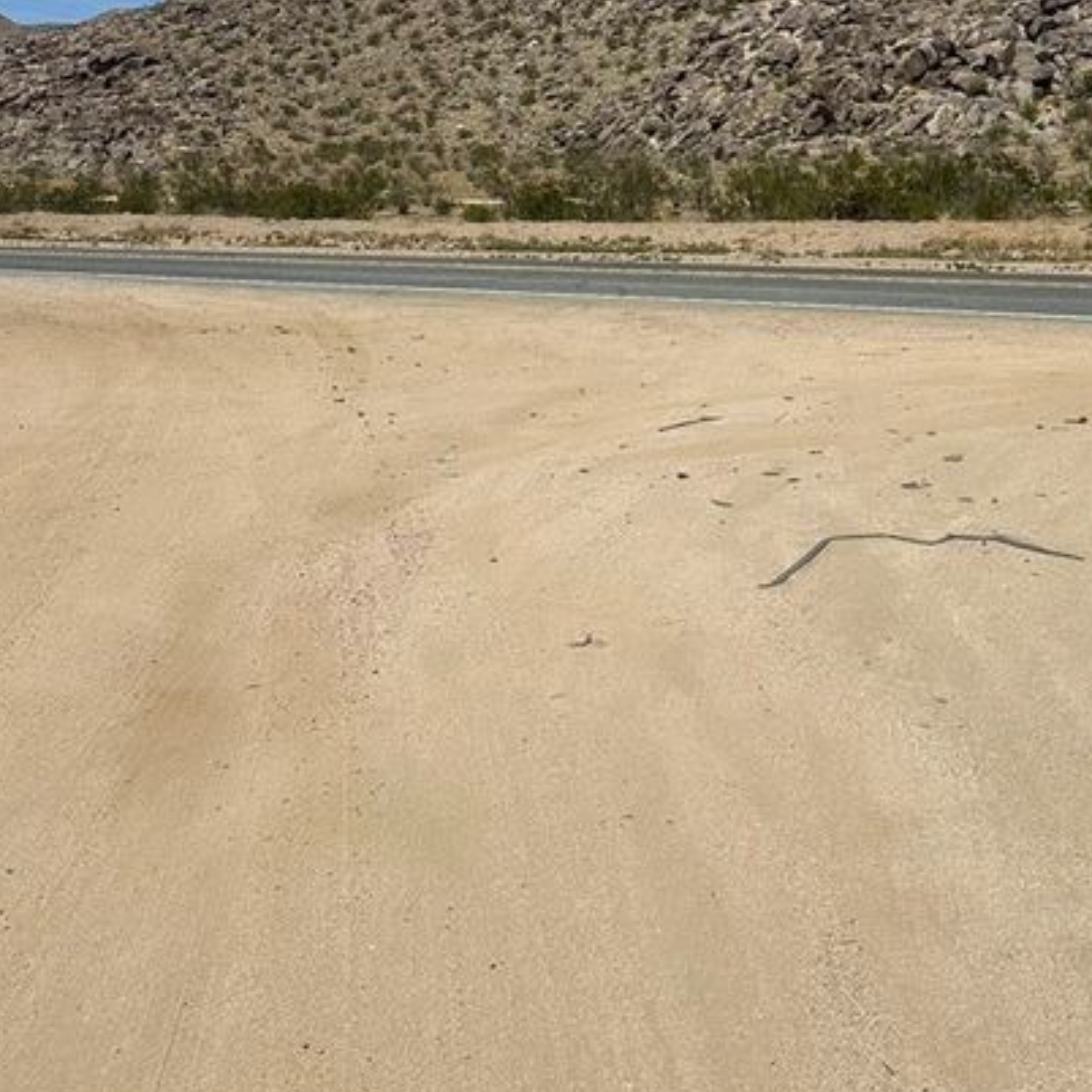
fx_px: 1606
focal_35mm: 45
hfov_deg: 37.4
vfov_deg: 36.5
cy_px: 243
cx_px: 641
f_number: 1.78
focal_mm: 6.86
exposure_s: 1/12048
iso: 80
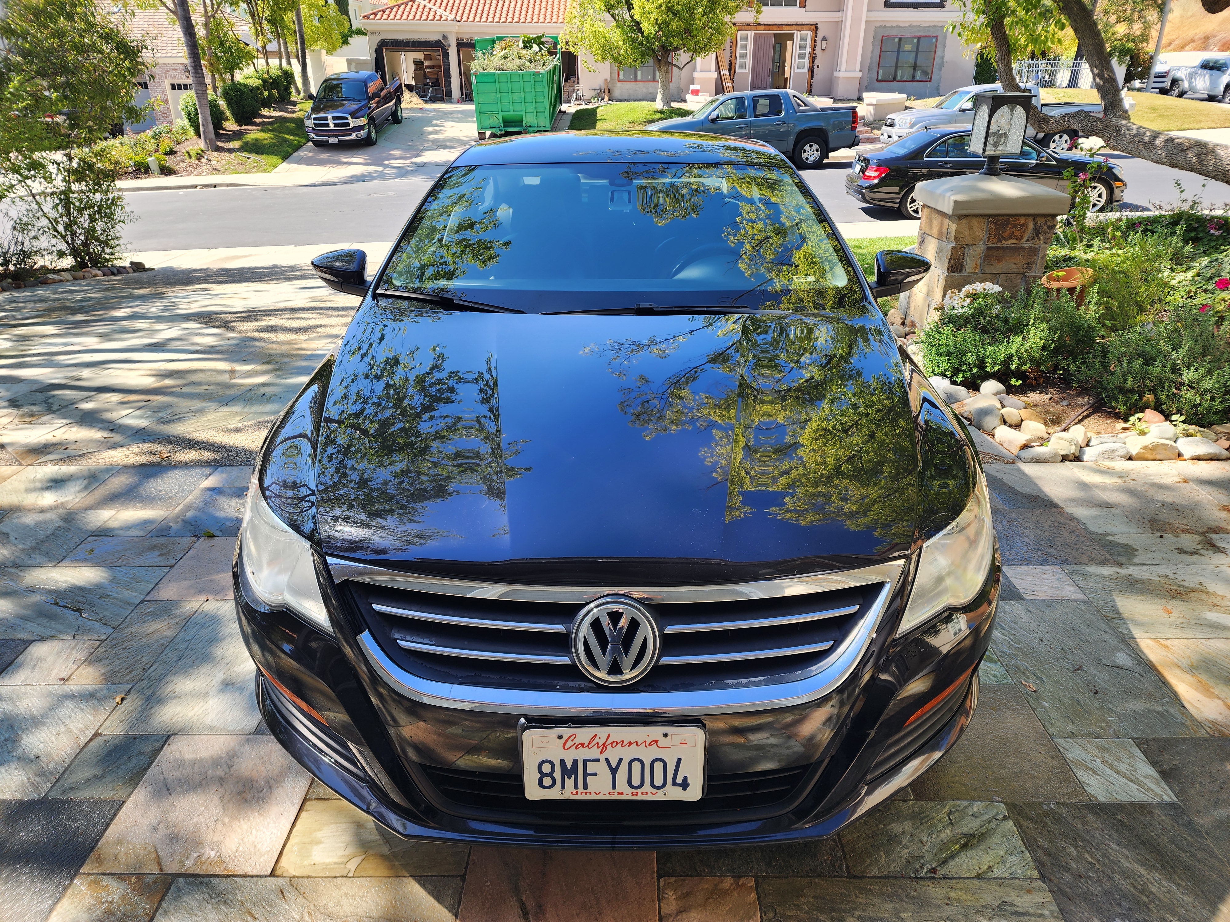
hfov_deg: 73.9
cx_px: 615
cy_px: 461
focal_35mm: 23
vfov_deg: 58.9
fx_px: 817
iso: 12
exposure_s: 1/184
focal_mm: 6.4
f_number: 1.8
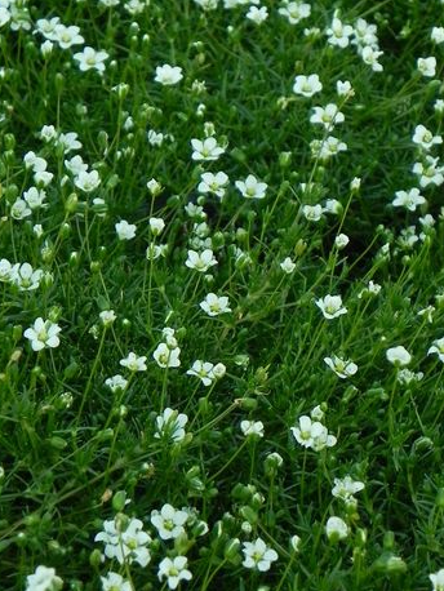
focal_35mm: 131
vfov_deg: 15.0
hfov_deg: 11.3
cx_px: 223
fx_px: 2238
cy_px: 225
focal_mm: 13.4
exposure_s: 1/160
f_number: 4.5
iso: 160
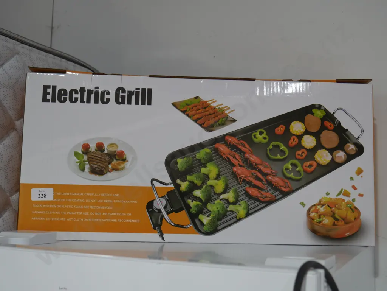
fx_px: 492
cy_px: 146
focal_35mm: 44
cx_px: 194
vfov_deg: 32.9
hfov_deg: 42.9
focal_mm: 22
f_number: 4.7
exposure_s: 1/60
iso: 640
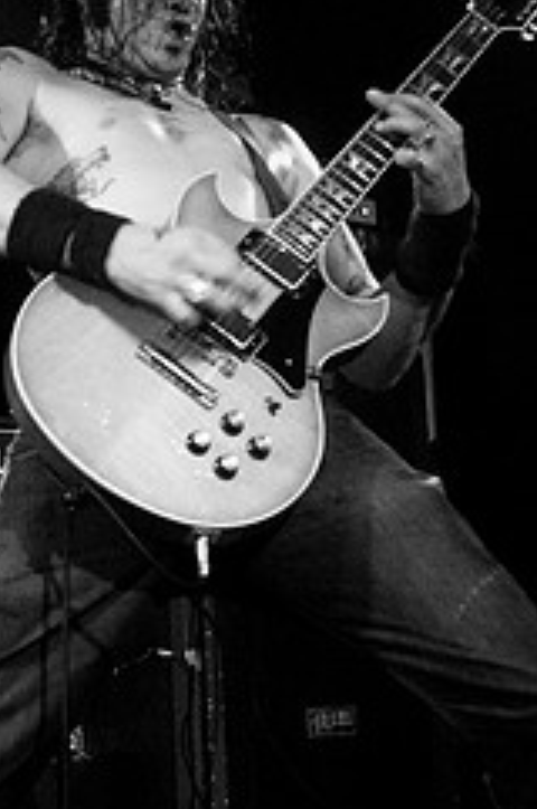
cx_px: 156
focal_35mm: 98
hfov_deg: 13.9
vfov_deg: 20.8
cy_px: 487
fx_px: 2197
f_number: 2.8
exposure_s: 1/125
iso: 800
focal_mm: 35
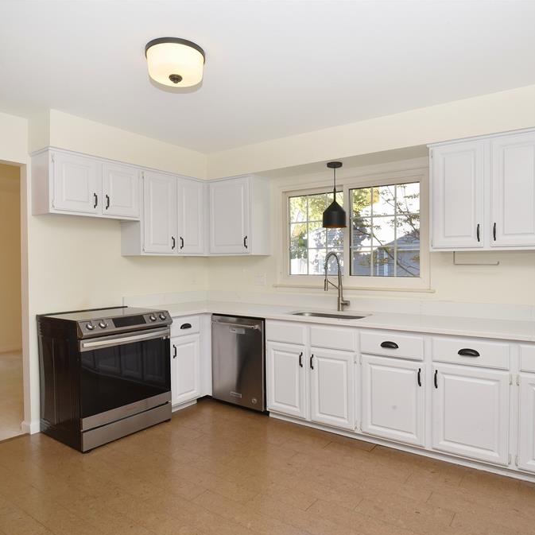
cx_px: 286
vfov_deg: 69.6
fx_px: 385
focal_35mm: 22
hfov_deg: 69.5
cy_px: 270
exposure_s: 1/60
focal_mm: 17
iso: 800
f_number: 13
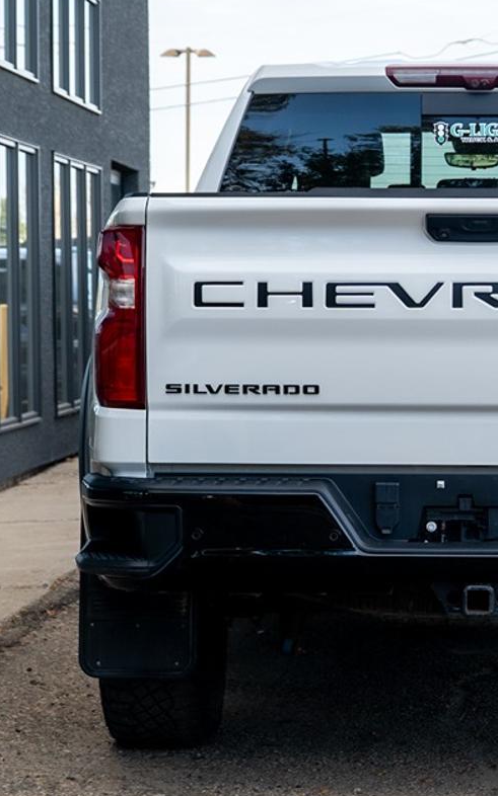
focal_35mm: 122
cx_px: 489
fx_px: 2650
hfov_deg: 10.6
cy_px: 244
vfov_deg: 17.1
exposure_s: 1/160
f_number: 5.6
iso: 100
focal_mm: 47
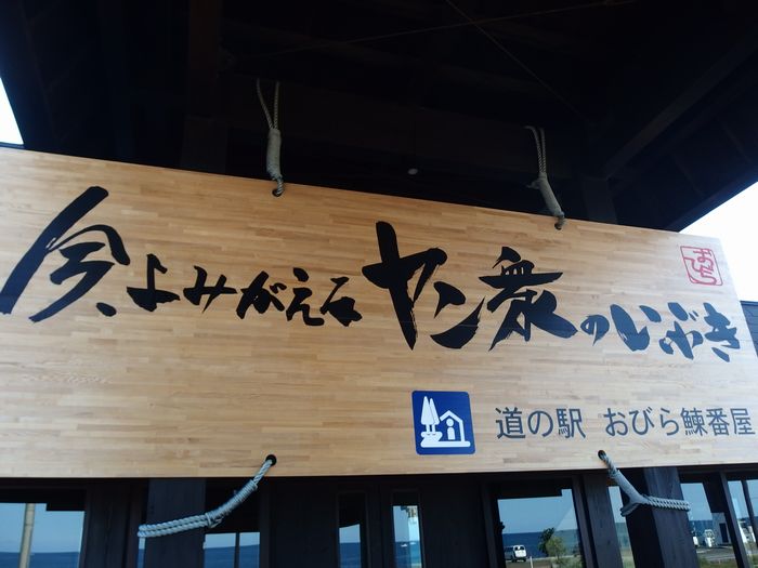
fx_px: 569
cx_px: 379
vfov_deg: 53.1
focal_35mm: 26
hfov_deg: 67.3
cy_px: 284
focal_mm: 4.7
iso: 100
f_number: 2.5
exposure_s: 1/400
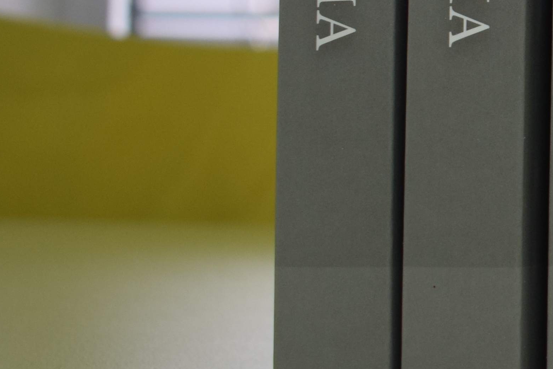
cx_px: 1024
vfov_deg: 9.7
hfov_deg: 13.3
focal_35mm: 138
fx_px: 2119
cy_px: -143
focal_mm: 24
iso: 400
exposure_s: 1/100
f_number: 5
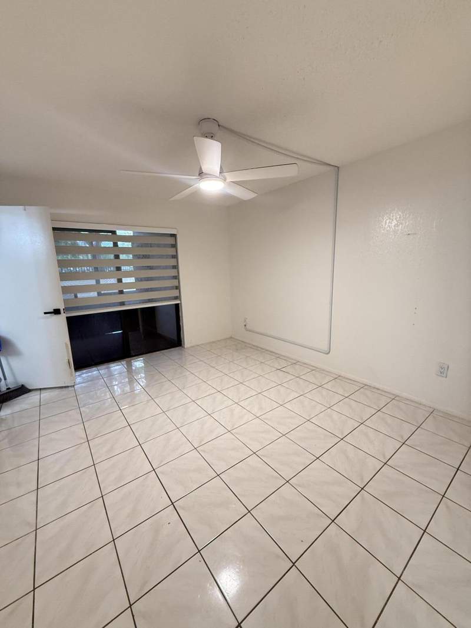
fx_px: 254
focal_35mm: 14
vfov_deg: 102.1
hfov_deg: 85.7
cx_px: 236
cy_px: 314
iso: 320
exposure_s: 1/60
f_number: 2.2
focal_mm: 2.22
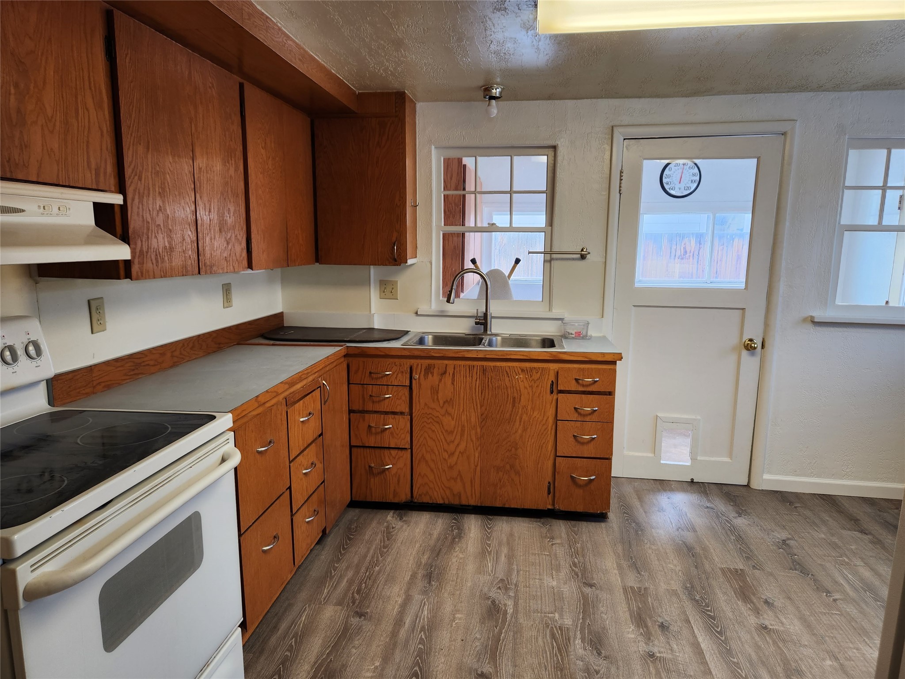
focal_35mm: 23
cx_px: 452
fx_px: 601
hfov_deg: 73.9
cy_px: 340
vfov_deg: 58.9
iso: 80
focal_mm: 5.4
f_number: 1.8
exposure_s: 1/120
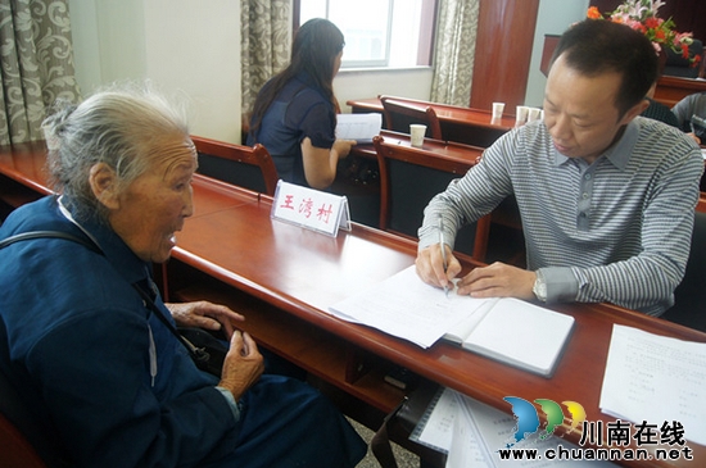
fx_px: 529
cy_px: 234
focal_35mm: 27
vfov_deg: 47.8
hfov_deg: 67.5
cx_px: 353
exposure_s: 1/30
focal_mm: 18
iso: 640
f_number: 3.5
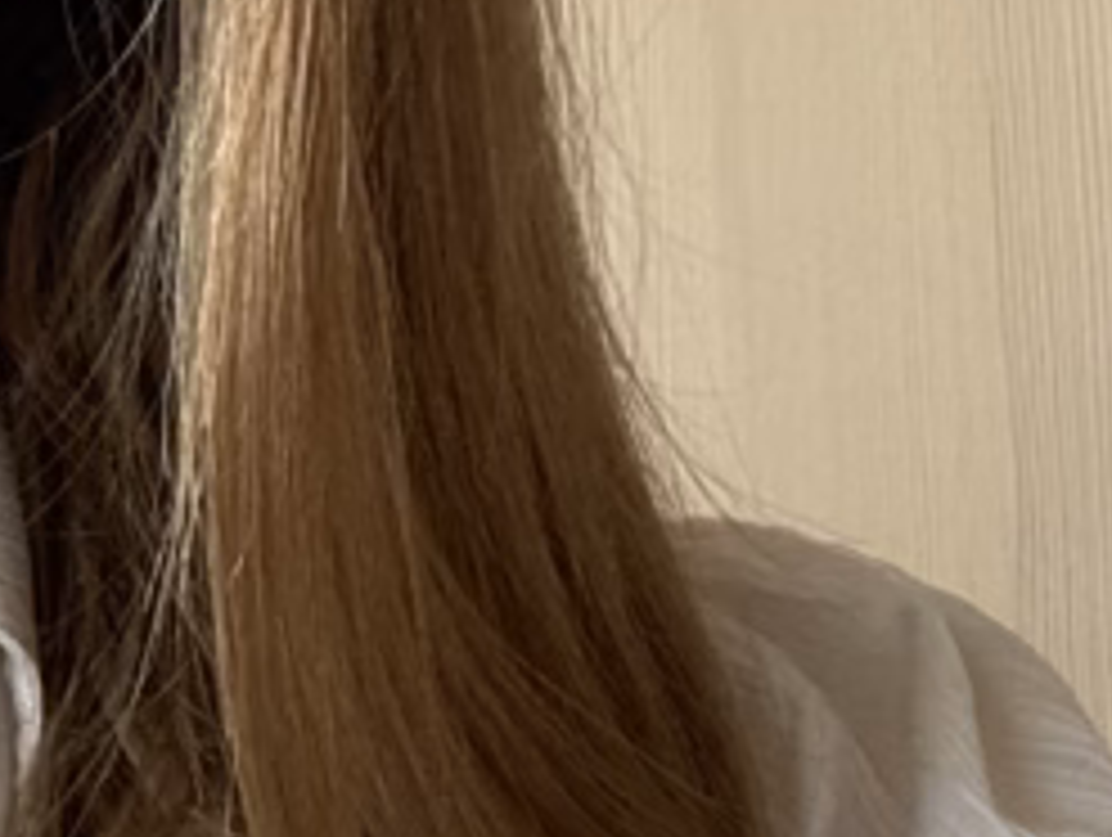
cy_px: -14
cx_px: -369
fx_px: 3121
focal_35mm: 97
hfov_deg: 18.6
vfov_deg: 15.0
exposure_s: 1/61
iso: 100
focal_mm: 2.71
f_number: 2.2
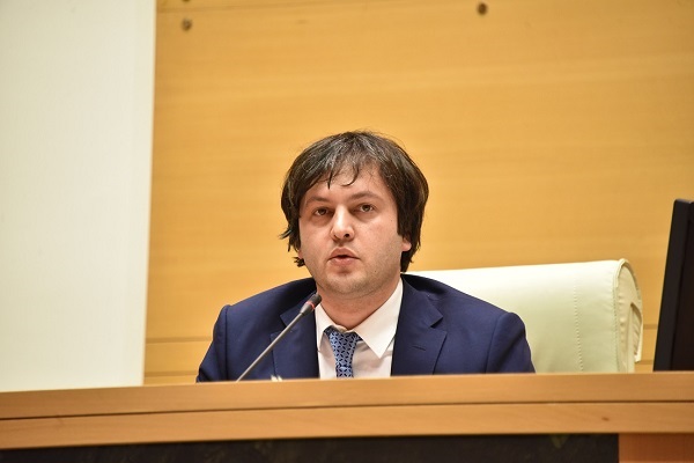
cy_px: 232
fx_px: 5783
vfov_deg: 4.6
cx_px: 347
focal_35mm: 300
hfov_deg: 6.9
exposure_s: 1/100
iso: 3200
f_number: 5.6
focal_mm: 300
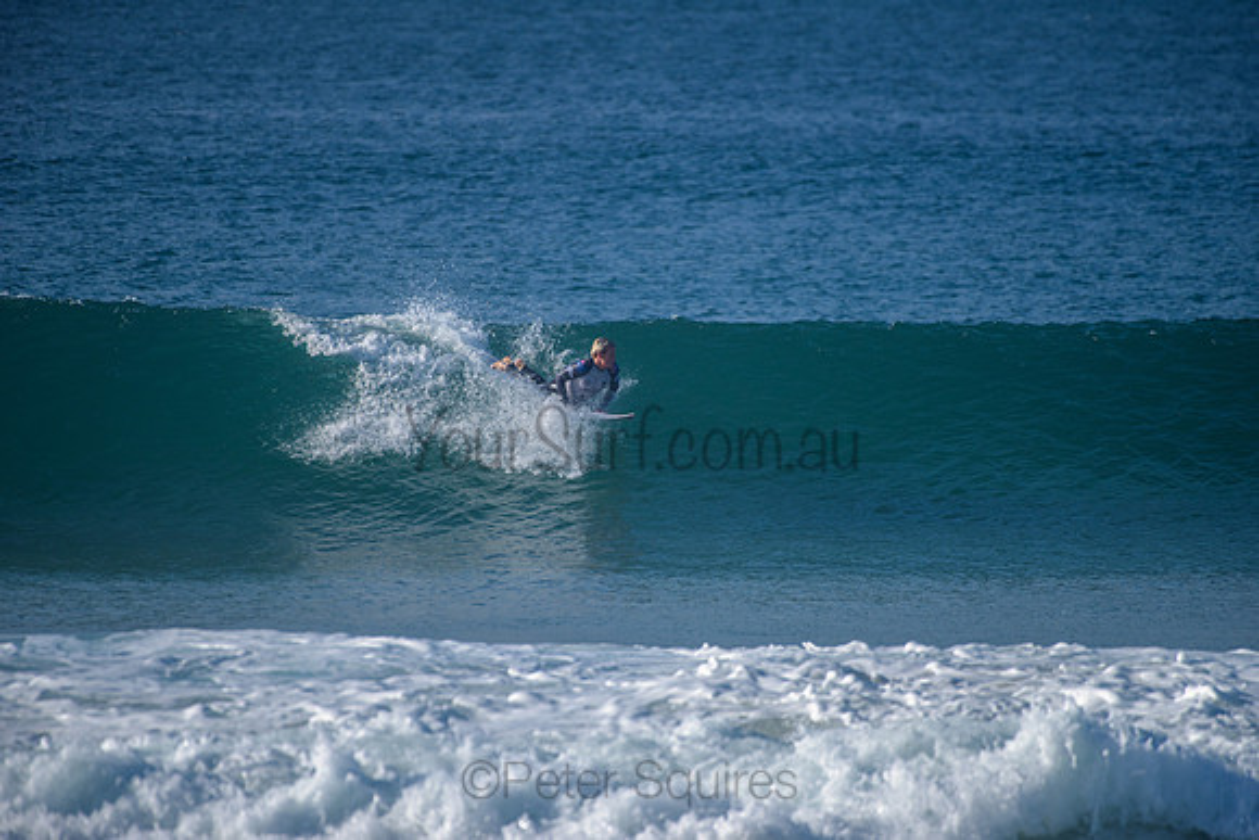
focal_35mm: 515
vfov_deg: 2.7
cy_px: 420
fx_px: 18007
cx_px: 630
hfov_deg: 4.0
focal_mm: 500
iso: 200
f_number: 5.6
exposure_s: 1/2000
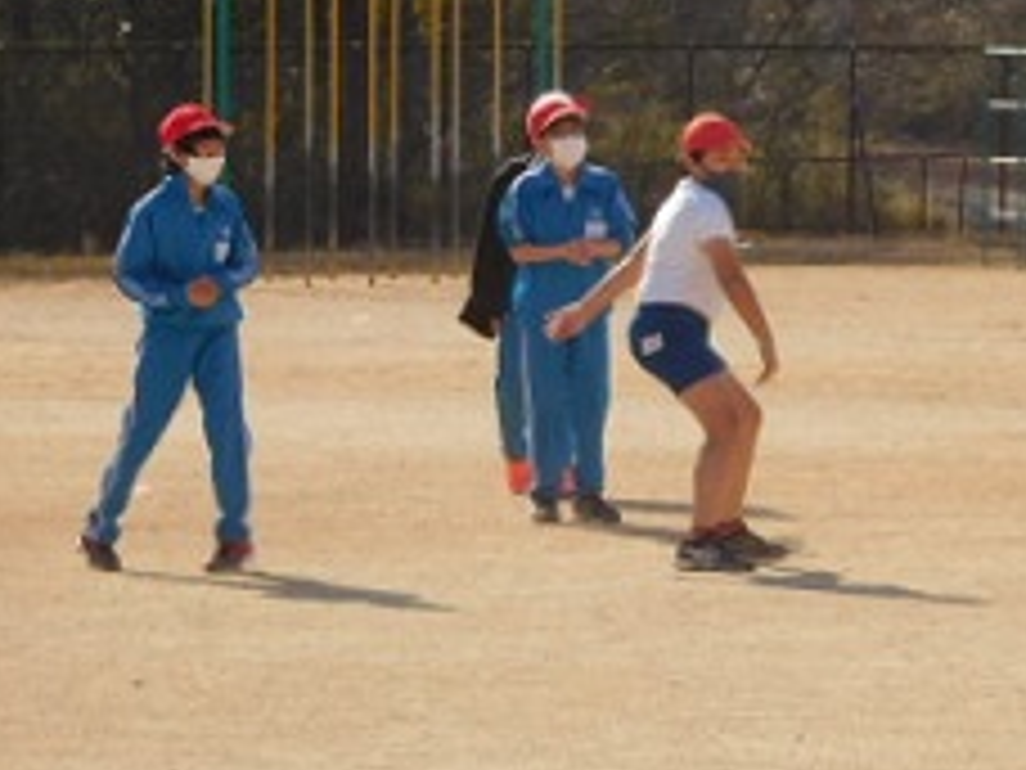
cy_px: 158
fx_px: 10670
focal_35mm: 360
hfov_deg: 5.5
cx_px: 1053
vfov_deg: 4.1
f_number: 5.2
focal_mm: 28.5
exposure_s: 1/500
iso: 125
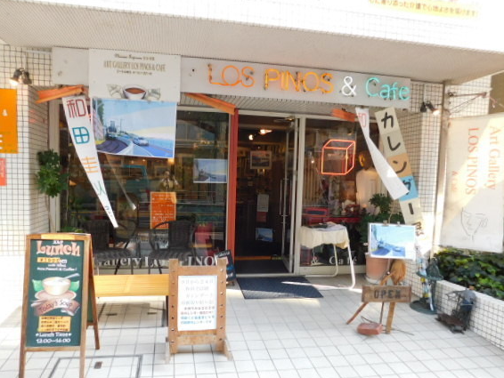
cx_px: 240
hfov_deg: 67.2
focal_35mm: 26
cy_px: 212
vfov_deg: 53.0
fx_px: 379
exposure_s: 1/125
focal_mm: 4
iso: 125
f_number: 3
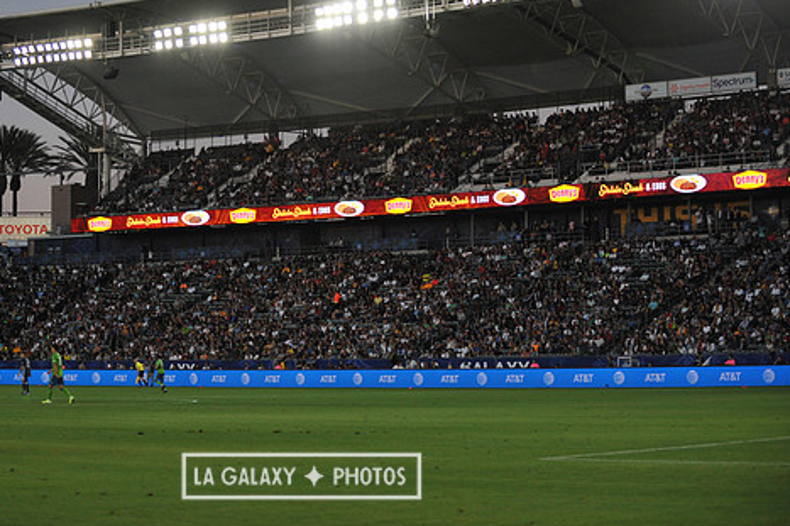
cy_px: 222
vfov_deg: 15.7
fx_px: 1908
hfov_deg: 23.3
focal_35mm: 87
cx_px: 301
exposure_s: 1/2500
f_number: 2.8
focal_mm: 70
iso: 1600
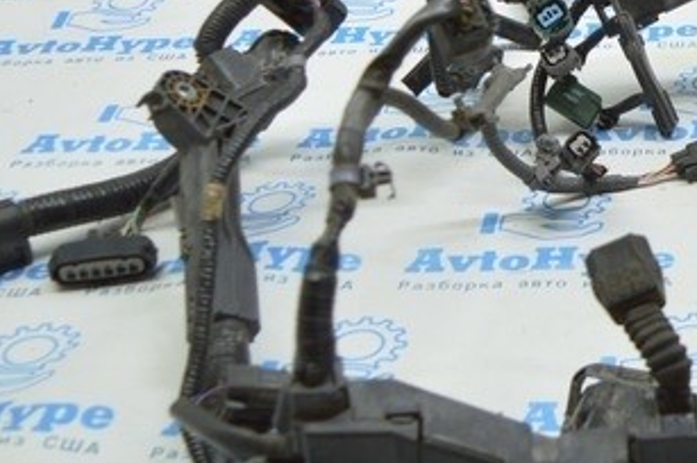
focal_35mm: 100
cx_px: 742
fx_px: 1934
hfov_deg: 19.7
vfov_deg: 13.6
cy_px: 90
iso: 400
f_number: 3.8
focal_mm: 20
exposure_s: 1/60
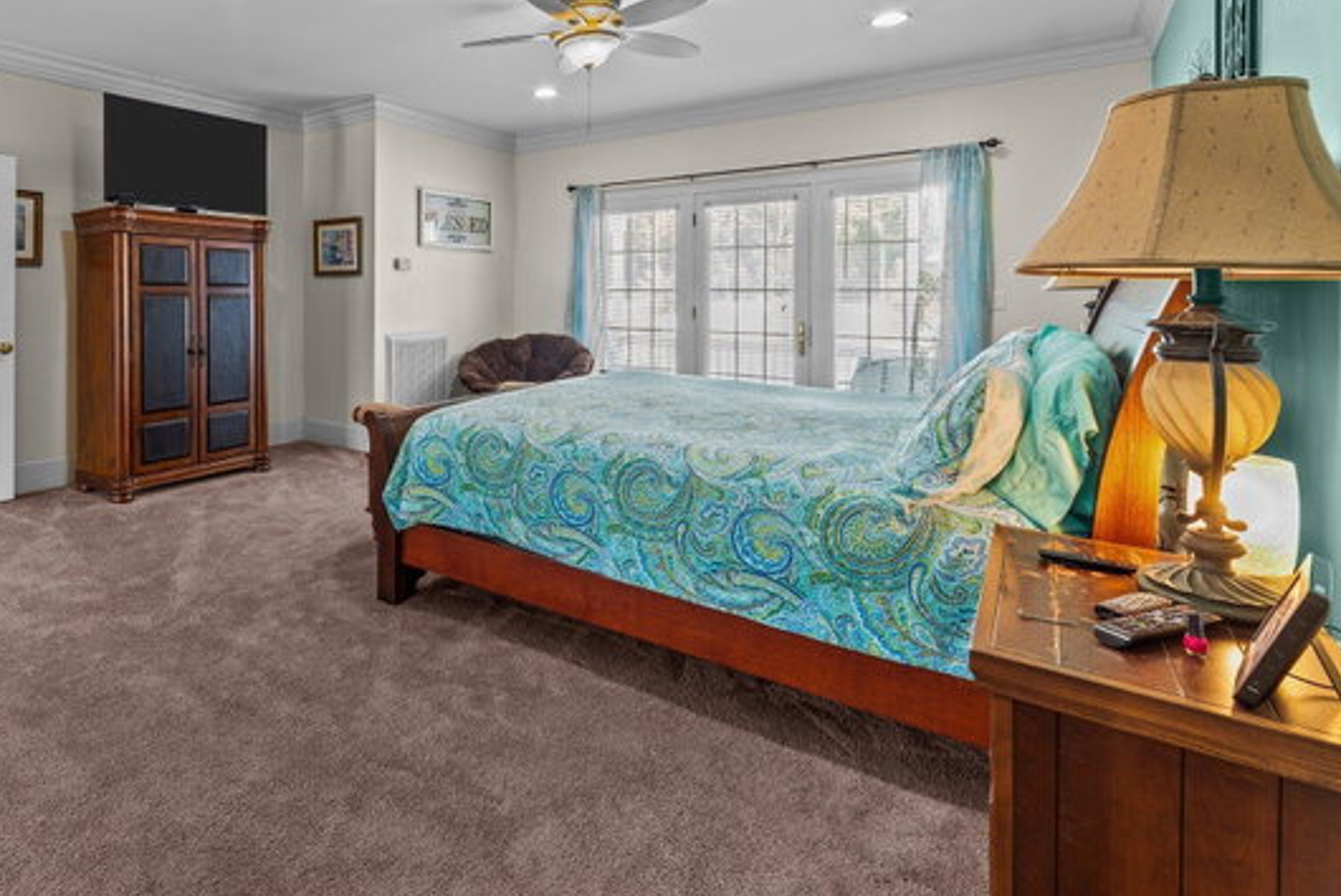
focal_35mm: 19
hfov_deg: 84.4
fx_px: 708
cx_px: 469
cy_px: 291
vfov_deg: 62.8
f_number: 8
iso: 250
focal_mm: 14
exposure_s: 1.6
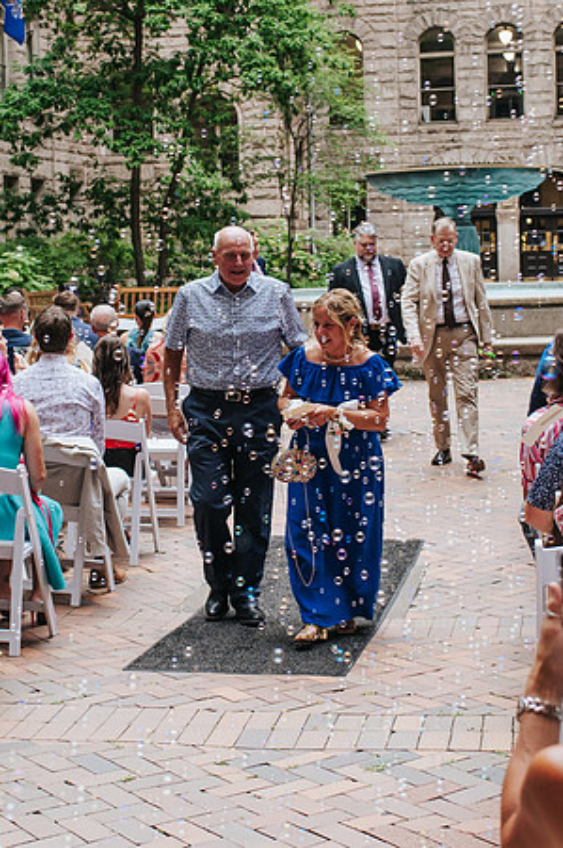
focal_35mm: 67
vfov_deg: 30.2
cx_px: 205
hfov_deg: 20.4
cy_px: 340
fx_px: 1564
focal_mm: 35
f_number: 4
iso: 800
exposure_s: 1/400
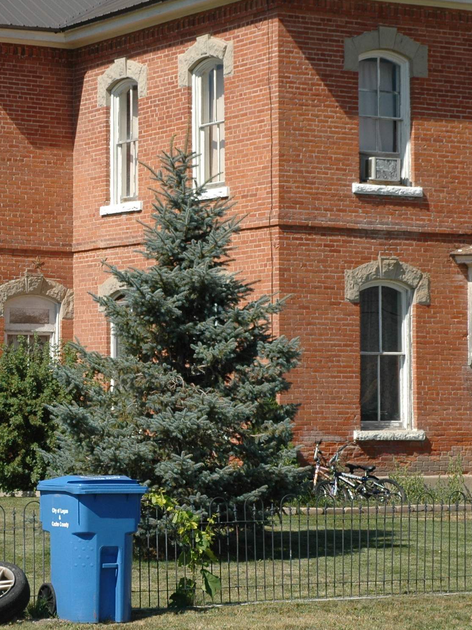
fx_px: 2326
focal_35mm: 128
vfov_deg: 15.4
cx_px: 81
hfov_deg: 11.5
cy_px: 257
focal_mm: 44
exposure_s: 1/400
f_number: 10
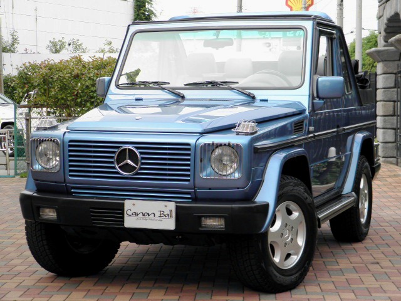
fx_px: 927
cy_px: 150
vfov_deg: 18.4
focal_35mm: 80
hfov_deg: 24.4
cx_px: 200
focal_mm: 14.3
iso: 100
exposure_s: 1/60
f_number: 8.8
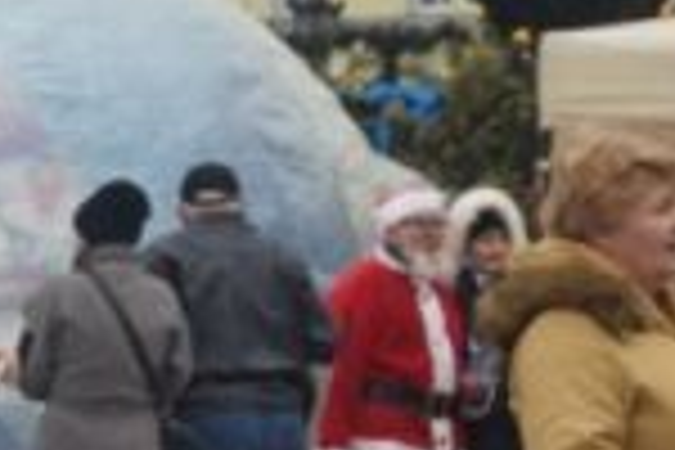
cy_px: 202
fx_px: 8324
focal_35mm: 444
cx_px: -1035
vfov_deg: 3.1
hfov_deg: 4.5
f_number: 5.6
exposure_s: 1/125
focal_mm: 58
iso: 400
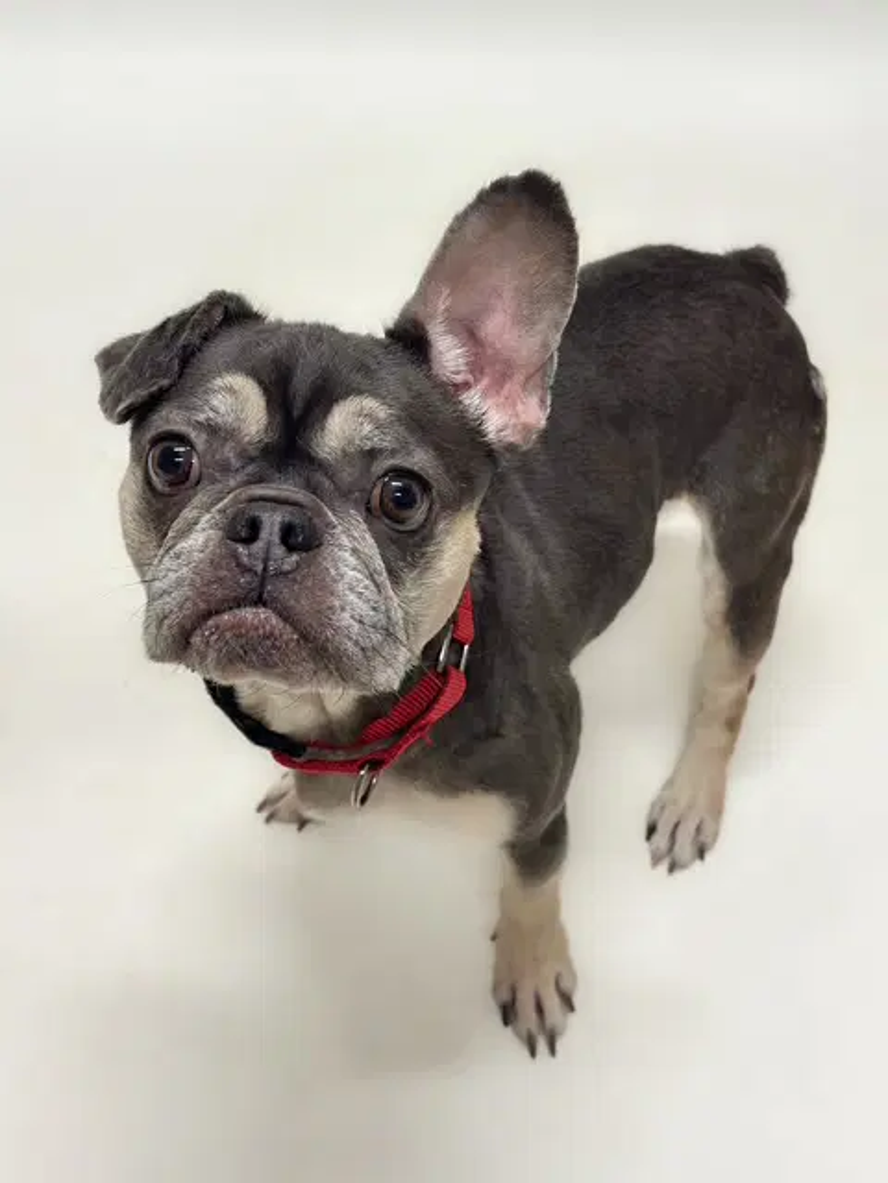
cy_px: 592
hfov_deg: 30.3
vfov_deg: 39.7
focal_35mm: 48
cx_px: 444
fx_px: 1642
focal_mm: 6.86
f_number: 1.8
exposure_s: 1/80
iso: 125
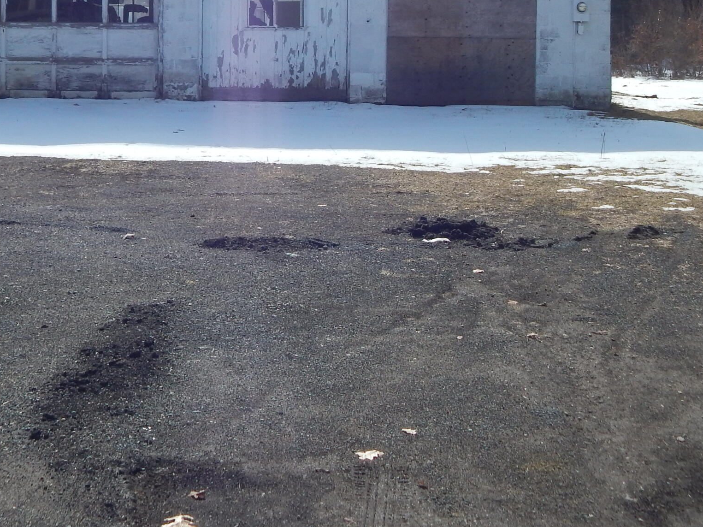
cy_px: 66
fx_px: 1239
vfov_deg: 23.5
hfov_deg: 31.5
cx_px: 258
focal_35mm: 61
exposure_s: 1/640
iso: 125
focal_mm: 5.6
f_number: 6.5
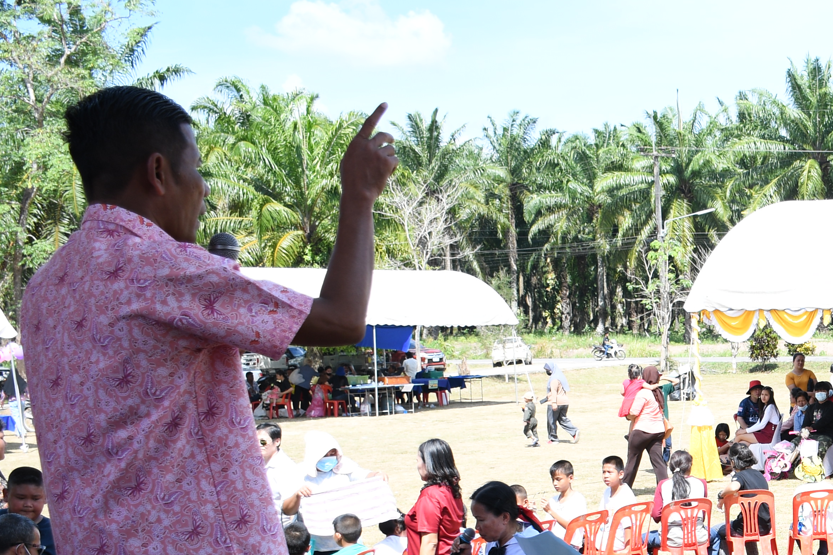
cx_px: 961
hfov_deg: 28.0
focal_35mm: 64
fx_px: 1481
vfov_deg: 20.7
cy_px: 528
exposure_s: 1/320
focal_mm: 18
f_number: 4
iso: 100
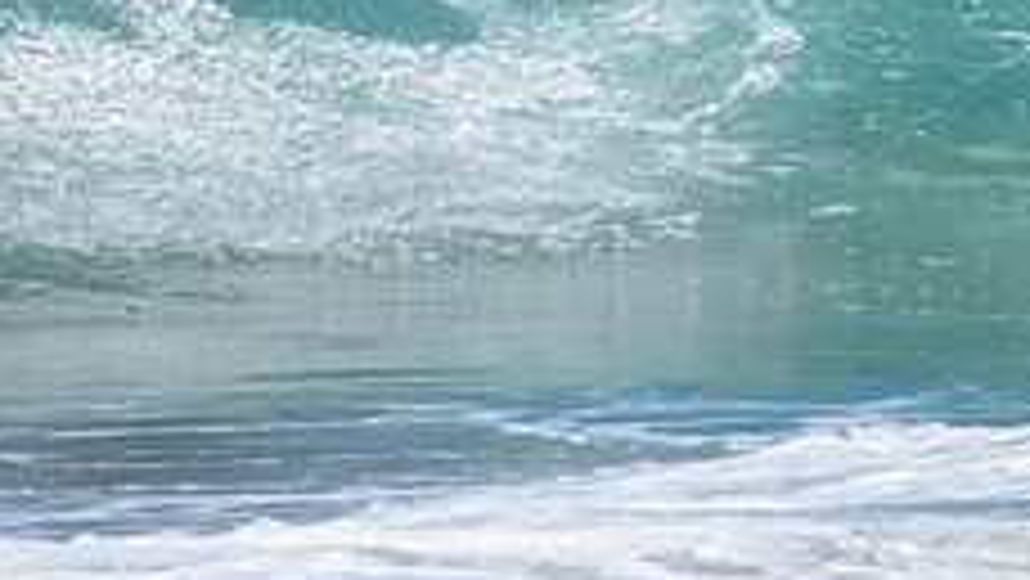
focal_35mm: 1624
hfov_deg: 1.3
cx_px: 429
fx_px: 44369
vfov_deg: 0.7
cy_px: -278
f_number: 5.6
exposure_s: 1/2000
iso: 125
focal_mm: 500
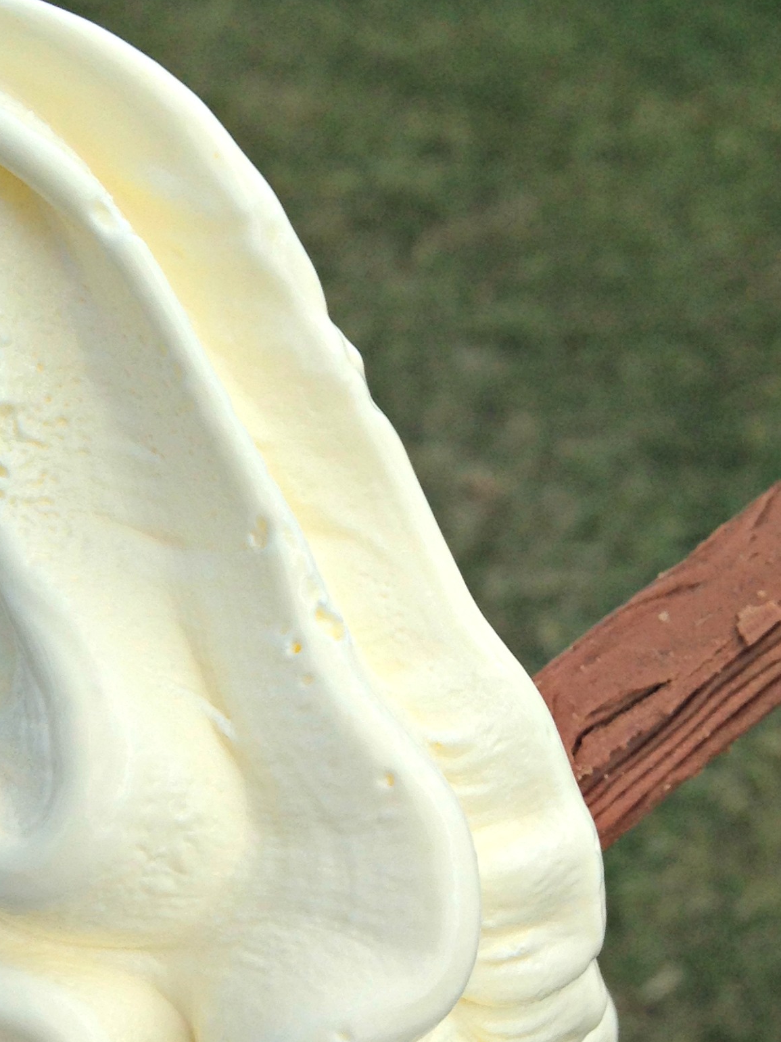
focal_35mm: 67
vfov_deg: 28.5
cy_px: 785
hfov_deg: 21.7
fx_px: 2016
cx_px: 170
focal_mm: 4.12
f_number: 2.4
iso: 50
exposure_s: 1/1427
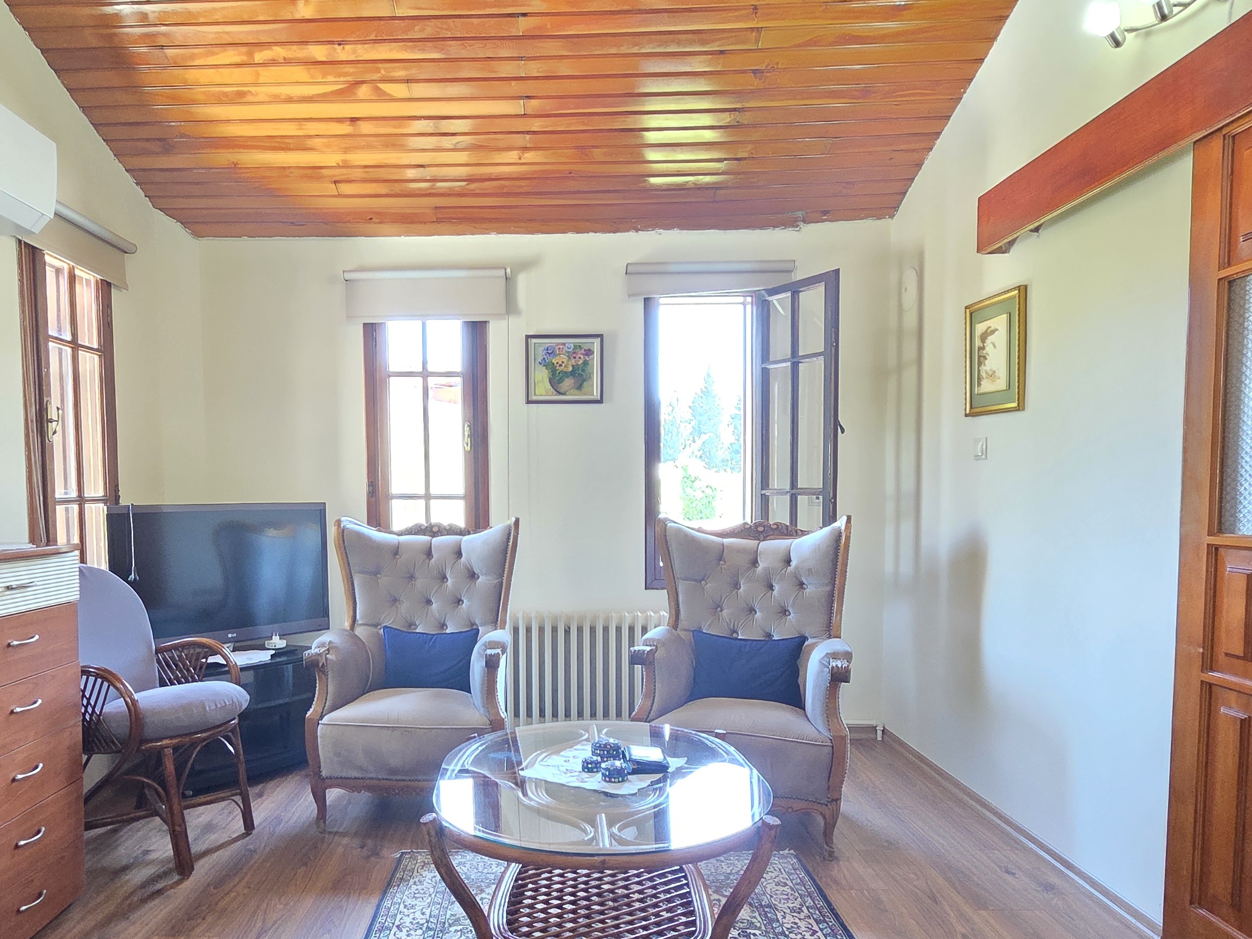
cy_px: 540
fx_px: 760
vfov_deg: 63.1
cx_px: 533
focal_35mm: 21
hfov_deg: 78.5
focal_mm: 2.2
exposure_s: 1/50
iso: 500
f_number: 2.2
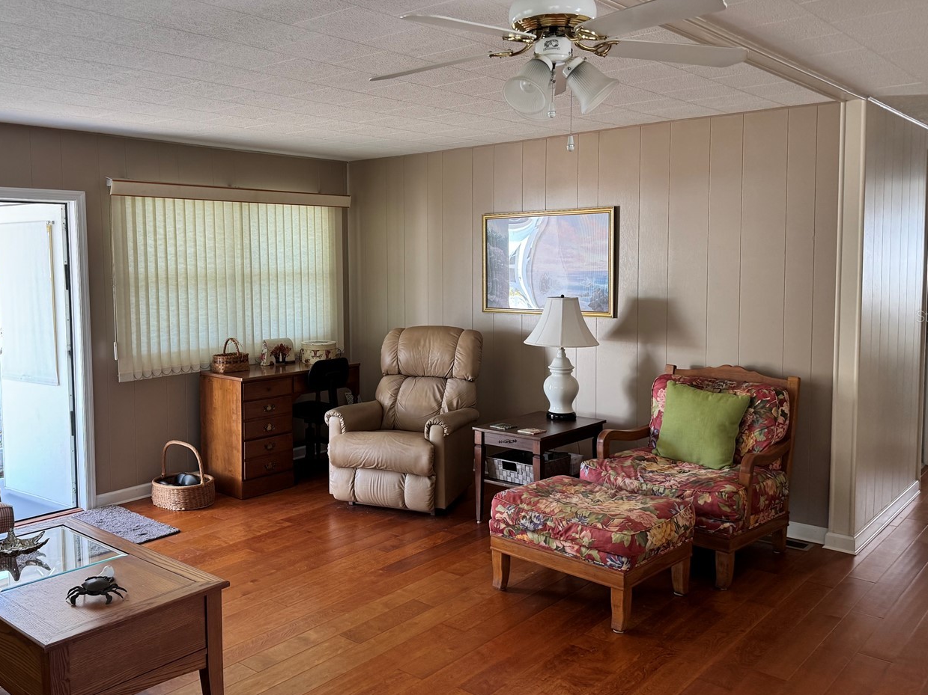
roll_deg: +0.1
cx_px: 388
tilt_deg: -3.0
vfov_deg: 45.4
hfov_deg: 58.0
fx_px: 831
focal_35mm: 31
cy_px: 316
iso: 160
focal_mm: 6.76
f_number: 1.78
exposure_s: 1/121
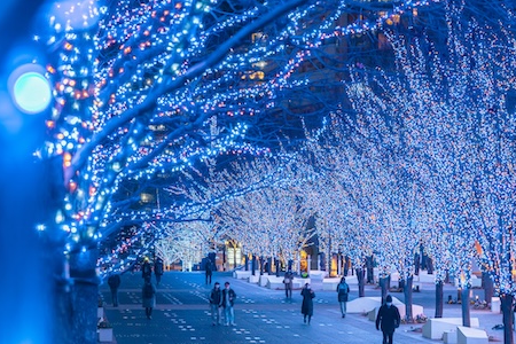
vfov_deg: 9.8
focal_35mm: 140
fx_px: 2007
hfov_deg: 14.7
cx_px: 248
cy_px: 196
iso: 100
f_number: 4
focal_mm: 70
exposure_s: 1/10
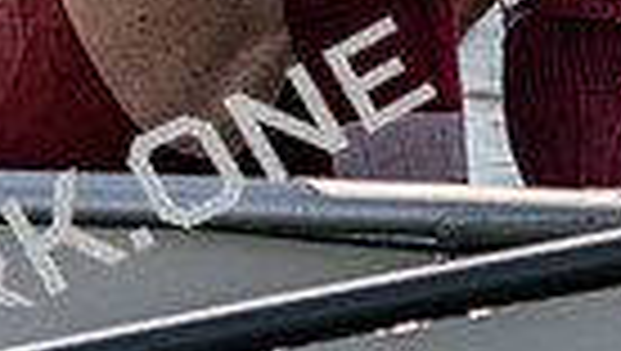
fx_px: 14540
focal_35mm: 882
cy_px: -466
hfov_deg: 2.4
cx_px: 261
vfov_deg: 1.4
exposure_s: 1/1600
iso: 200
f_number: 5.6
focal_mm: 200
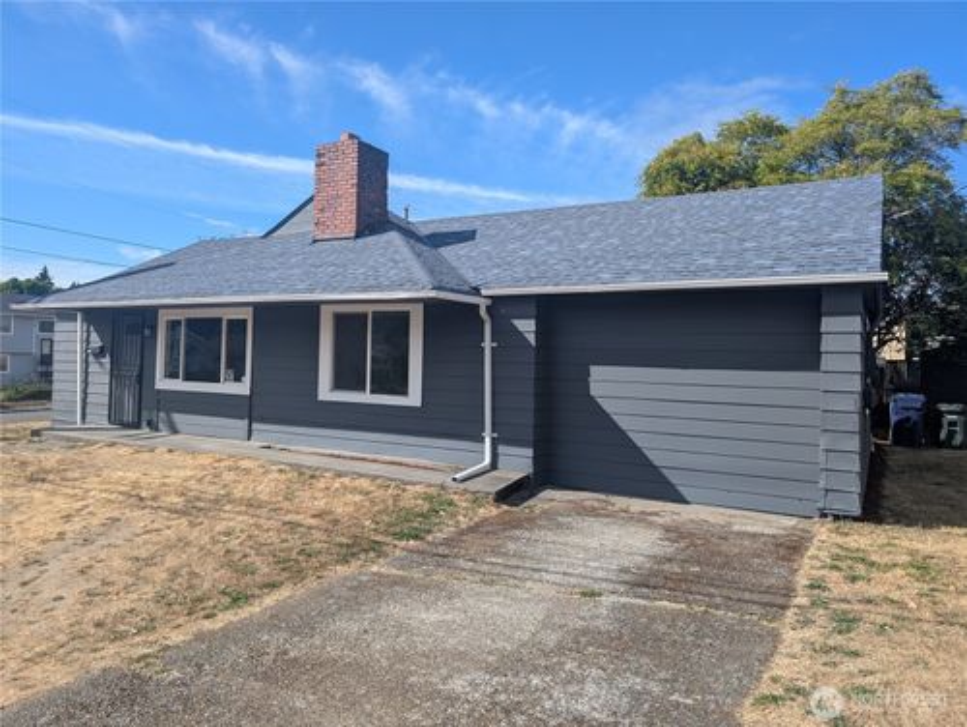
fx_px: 671
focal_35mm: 24
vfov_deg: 56.9
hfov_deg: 71.5
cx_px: 484
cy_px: 364
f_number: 1.68
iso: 19
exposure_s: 1/749
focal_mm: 6.9
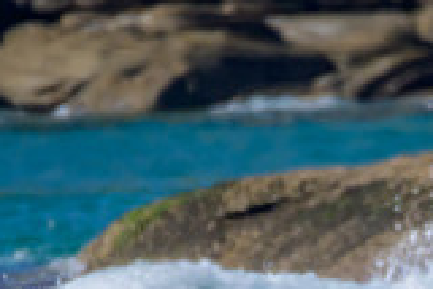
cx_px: 455
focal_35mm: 3439
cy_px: 498
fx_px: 41400
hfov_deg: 0.6
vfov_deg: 0.4
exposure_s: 1/2000
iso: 900
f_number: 11
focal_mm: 950
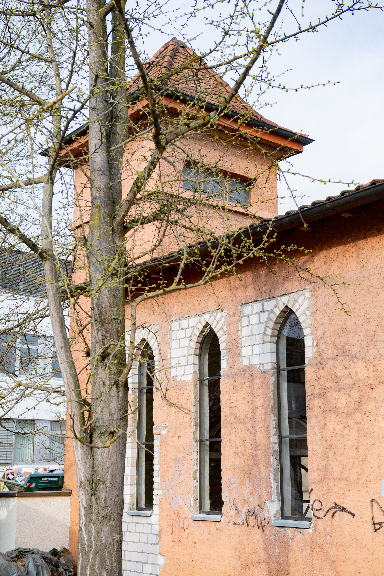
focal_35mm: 48
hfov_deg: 28.1
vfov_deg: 41.1
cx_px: 192
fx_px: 768
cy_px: 288
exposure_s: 1/1250
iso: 400
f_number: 4.5
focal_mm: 48
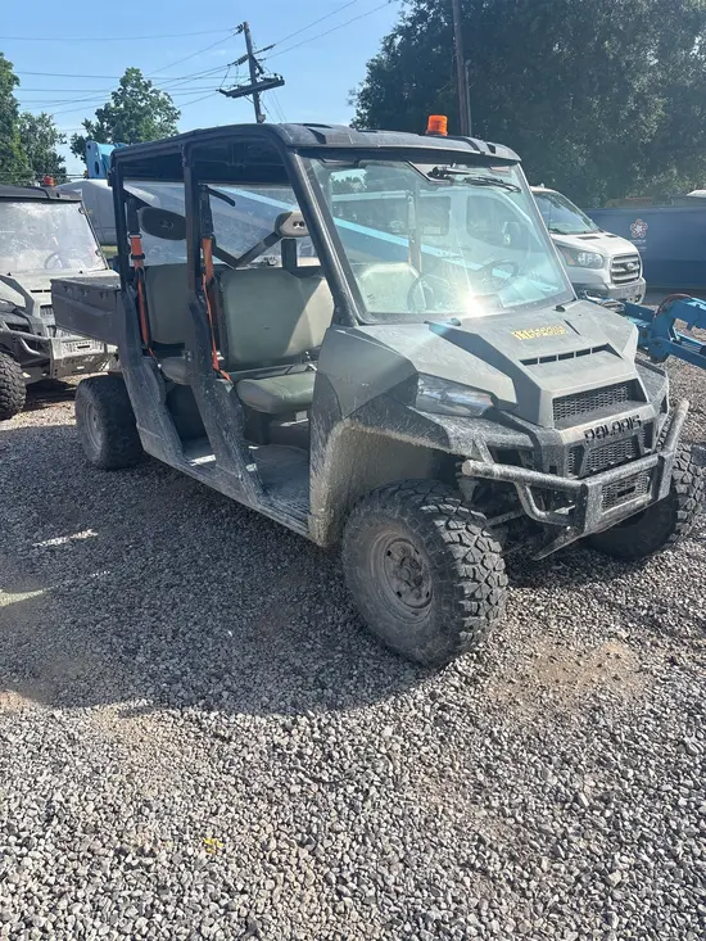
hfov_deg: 53.1
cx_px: 353
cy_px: 470
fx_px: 707
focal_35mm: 26
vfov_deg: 67.3
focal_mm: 5.96
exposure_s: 1/1845
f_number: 1.6
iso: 50
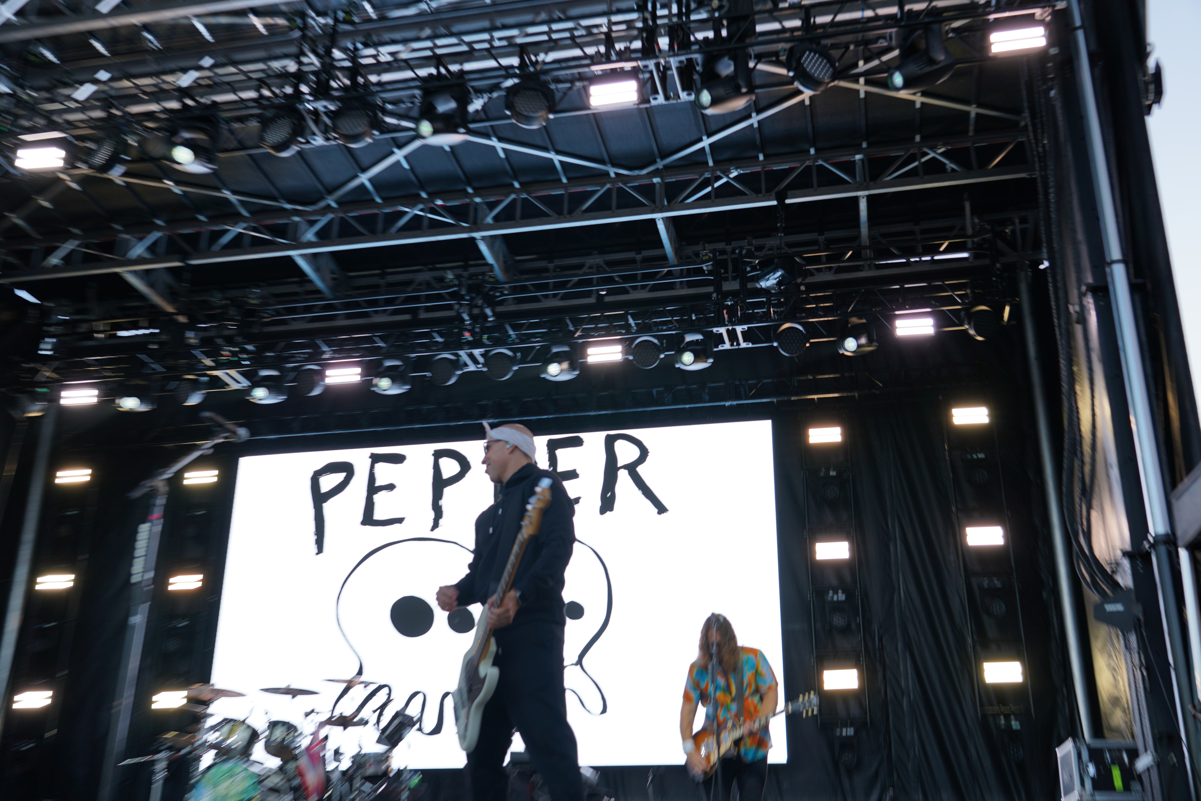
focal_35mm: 37
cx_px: 600
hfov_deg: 51.9
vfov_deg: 35.9
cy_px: 400
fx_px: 1234
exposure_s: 1/80
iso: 100
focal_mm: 37
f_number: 4.5
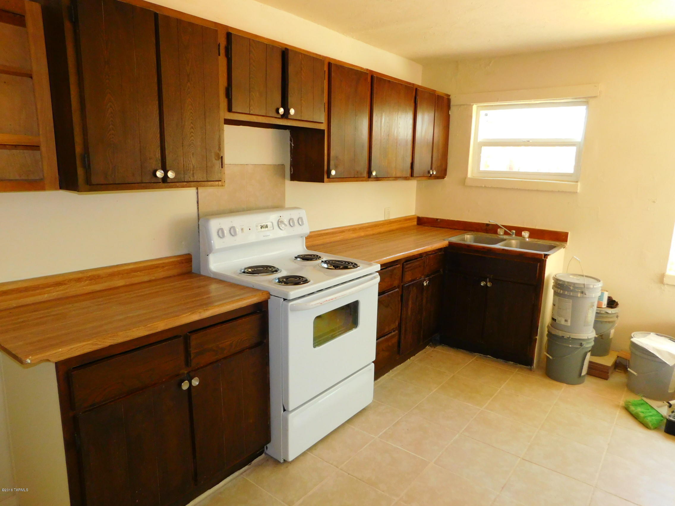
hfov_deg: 73.9
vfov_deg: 58.9
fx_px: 448
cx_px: 338
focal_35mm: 23
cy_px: 253
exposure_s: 1/30
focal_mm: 4
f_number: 3
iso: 320
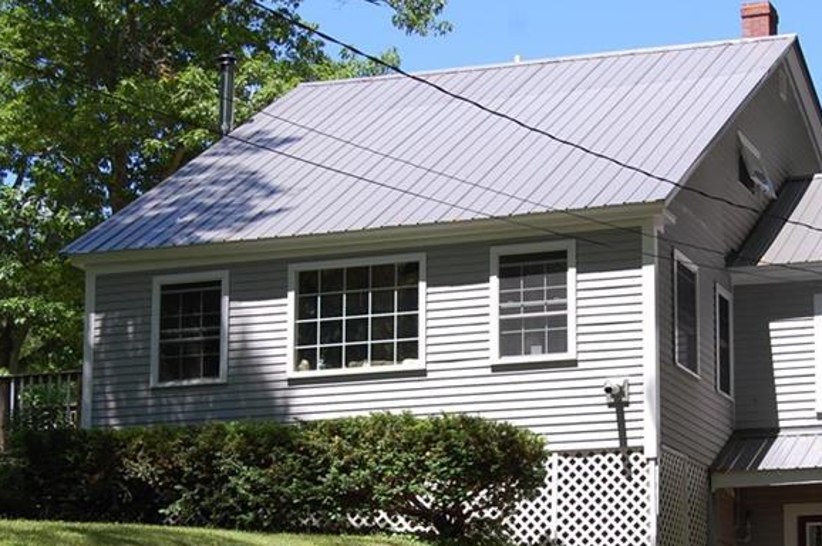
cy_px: 437
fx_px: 2304
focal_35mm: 101
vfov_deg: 13.5
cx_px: 485
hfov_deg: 20.2
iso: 200
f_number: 8
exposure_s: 1/250
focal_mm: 38
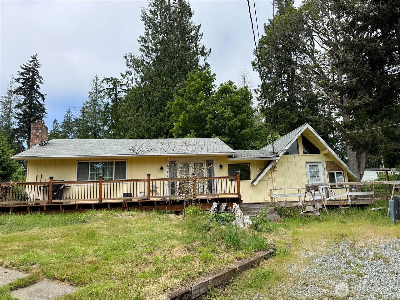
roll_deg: +1.7
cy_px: 150
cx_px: 200
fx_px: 277
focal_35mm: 24
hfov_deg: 71.6
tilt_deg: +11.2
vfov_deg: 56.8
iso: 100
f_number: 1.78
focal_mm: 6.76
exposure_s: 1/3953
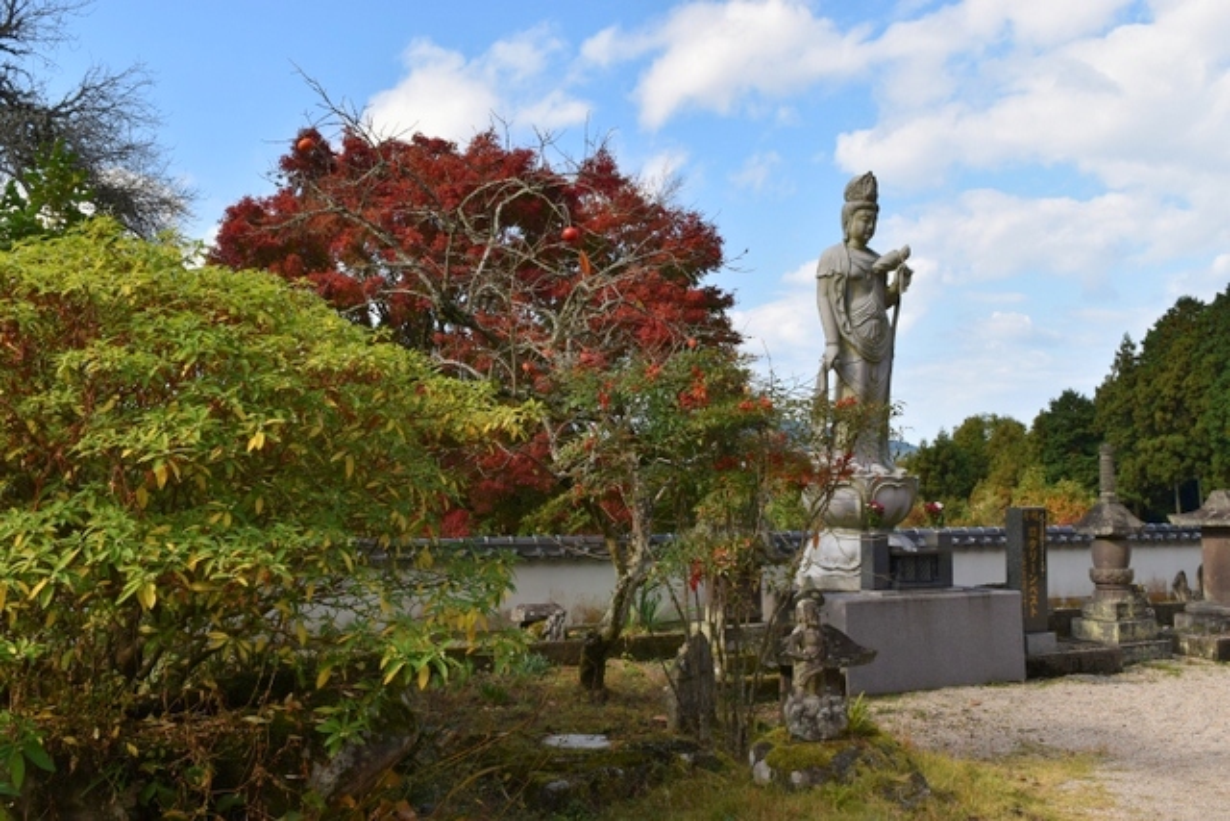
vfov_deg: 38.4
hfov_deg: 55.1
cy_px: 410
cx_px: 615
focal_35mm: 34
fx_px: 1179
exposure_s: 1/320
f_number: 9
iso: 200
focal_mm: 23
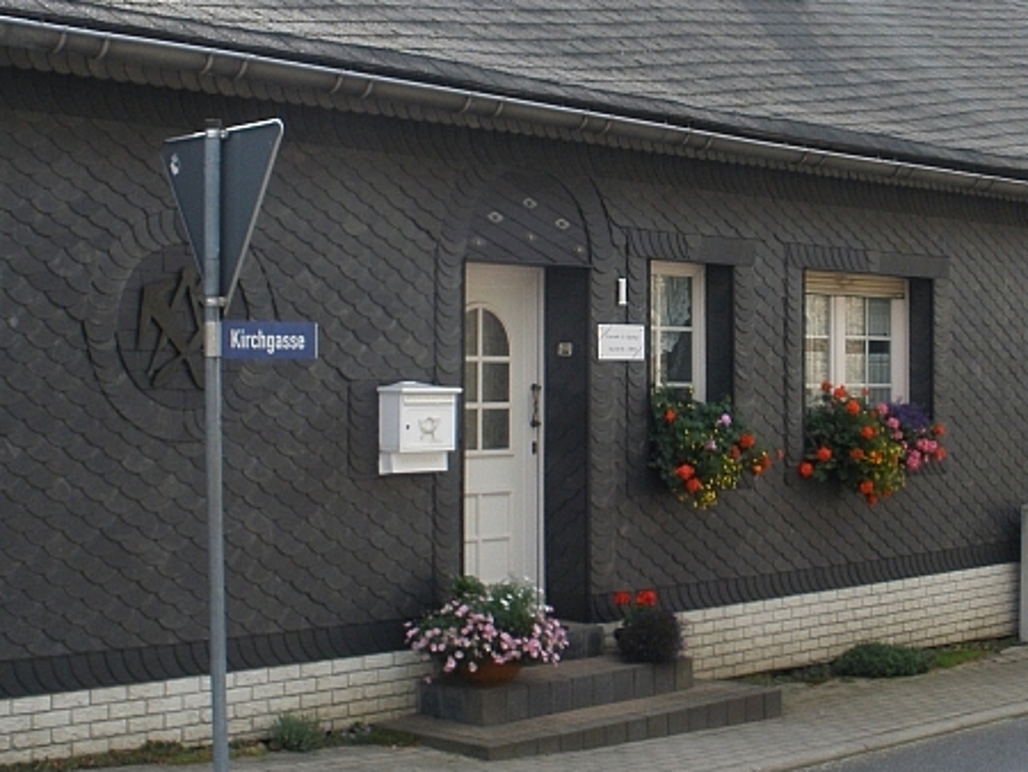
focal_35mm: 64
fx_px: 1902
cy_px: 267
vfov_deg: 22.9
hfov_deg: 30.0
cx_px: 704
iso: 80
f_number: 5.6
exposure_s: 1/200
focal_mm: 6.3
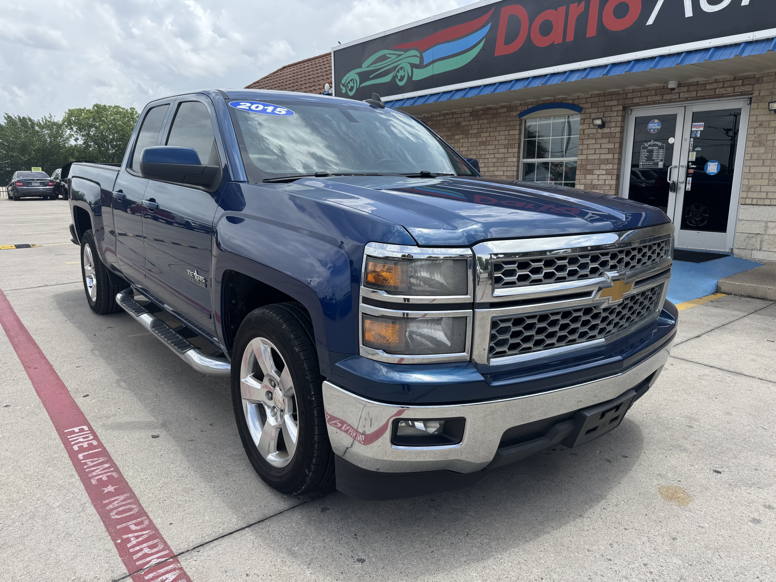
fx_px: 538
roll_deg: +0.3
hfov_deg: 71.6
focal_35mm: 24
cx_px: 388
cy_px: 291
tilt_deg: -12.6
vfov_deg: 56.8
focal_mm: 6.76
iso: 80
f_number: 1.78
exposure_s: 1/3096
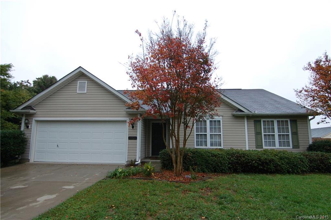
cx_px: 166
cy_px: 110
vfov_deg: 63.1
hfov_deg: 85.5
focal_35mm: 20
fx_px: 179
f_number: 3.5
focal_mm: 13
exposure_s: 1/500
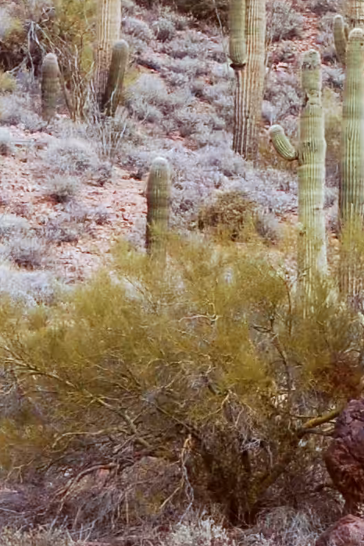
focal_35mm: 464
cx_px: -334
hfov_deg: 2.9
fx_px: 7044
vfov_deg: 4.4
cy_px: 626
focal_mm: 72
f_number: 5.6
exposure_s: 1/320
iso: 200
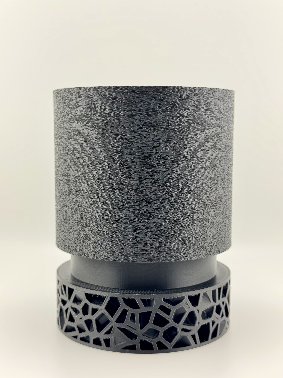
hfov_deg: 30.3
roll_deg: -0.3
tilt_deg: -6.1
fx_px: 523
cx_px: 142
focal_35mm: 48
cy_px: 189
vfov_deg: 39.7
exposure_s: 1/180
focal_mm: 6.76
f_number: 1.78
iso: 64
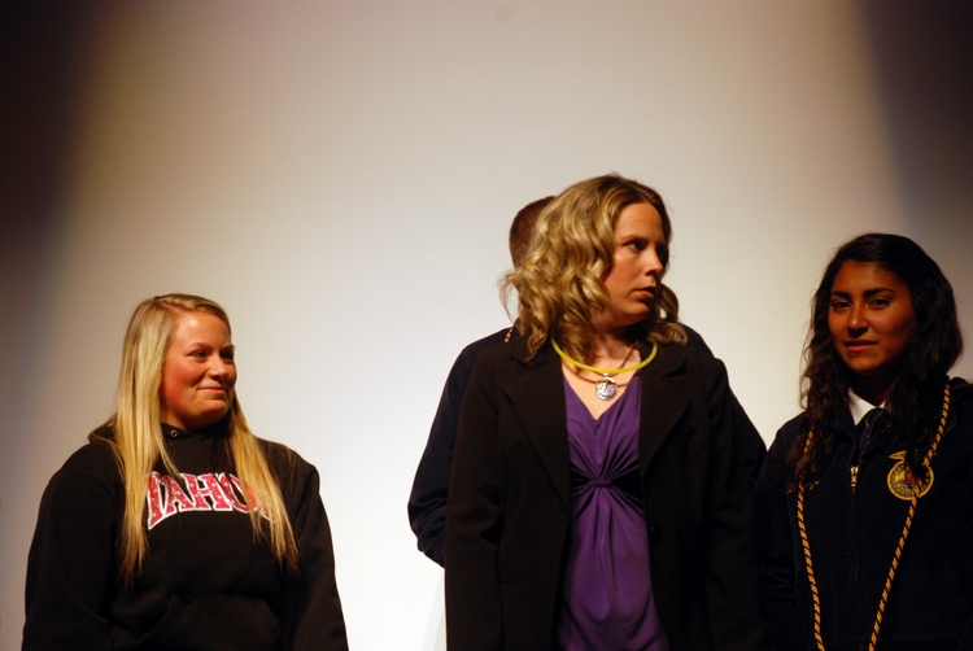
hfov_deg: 17.0
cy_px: 326
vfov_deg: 11.5
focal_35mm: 120
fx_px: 3247
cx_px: 486
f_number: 5.6
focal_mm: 80
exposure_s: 1/90
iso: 400
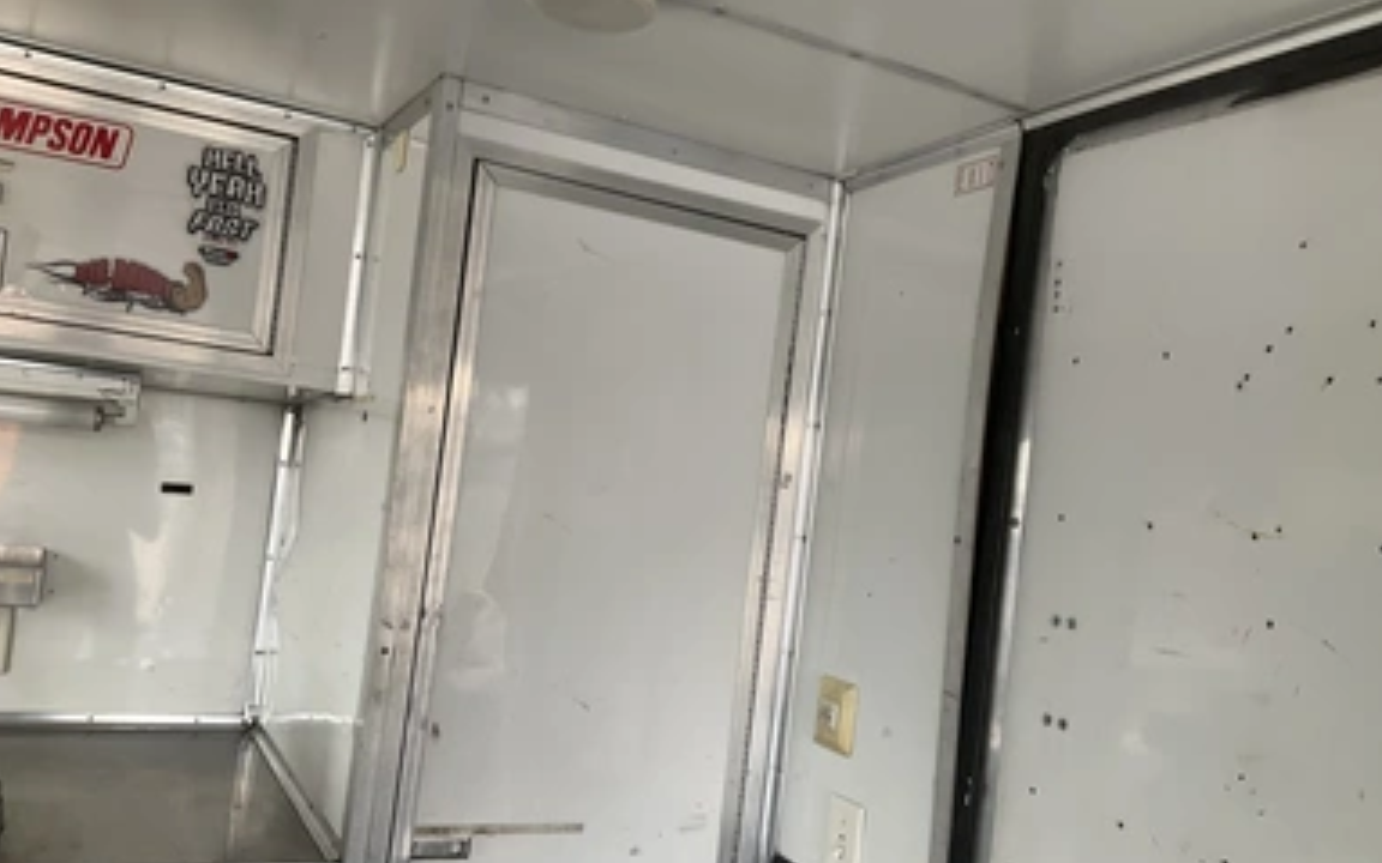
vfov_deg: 39.4
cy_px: 446
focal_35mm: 32
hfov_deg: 59.7
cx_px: 687
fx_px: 1205
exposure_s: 1/60
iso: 40
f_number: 1.8
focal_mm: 3
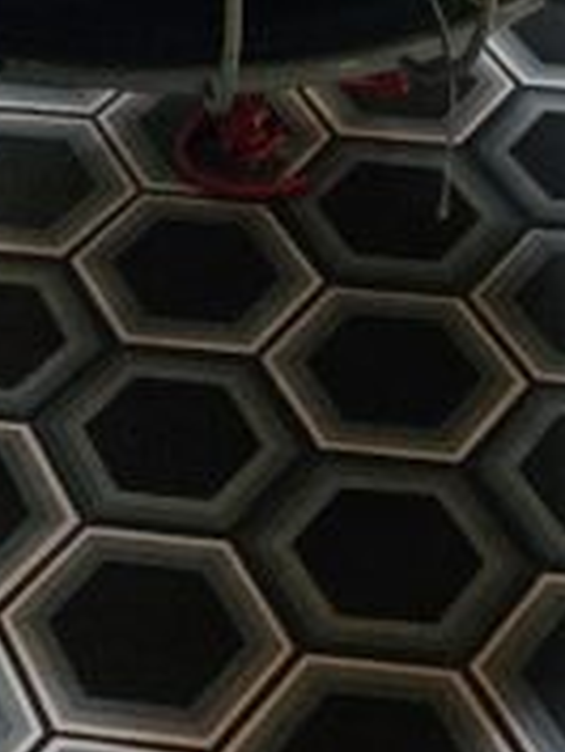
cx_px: 0
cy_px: -1096
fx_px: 2891
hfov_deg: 11.1
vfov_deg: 11.8
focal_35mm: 133
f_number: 1.8
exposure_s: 1/100
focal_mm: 5.4
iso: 800
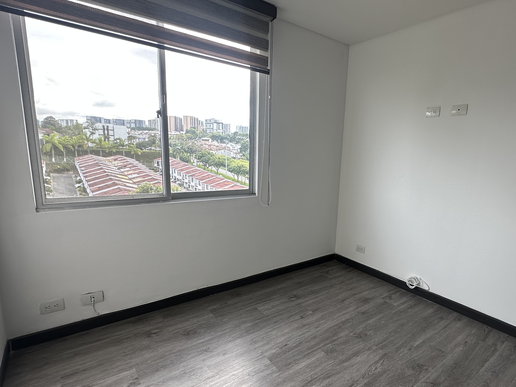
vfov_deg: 65.9
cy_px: 209
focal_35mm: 20
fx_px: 298
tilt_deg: -9.7
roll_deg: -3.4
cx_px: 303
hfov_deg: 81.0
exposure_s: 1/174
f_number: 2.2
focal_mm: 2.22
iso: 40
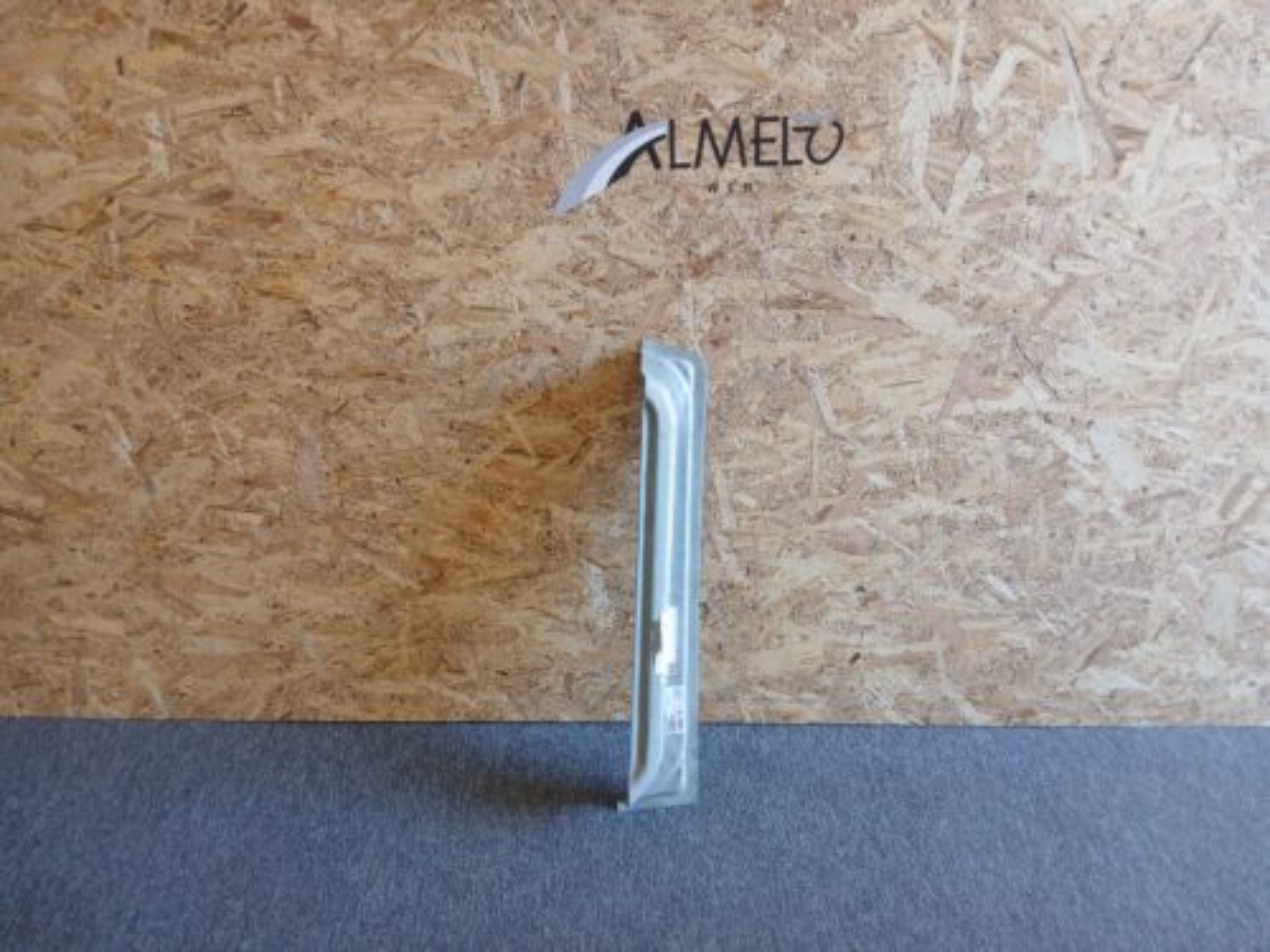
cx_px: 635
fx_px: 954
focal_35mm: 26
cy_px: 476
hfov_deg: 67.3
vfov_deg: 53.1
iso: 160
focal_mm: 3.98
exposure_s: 1/50
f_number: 1.8
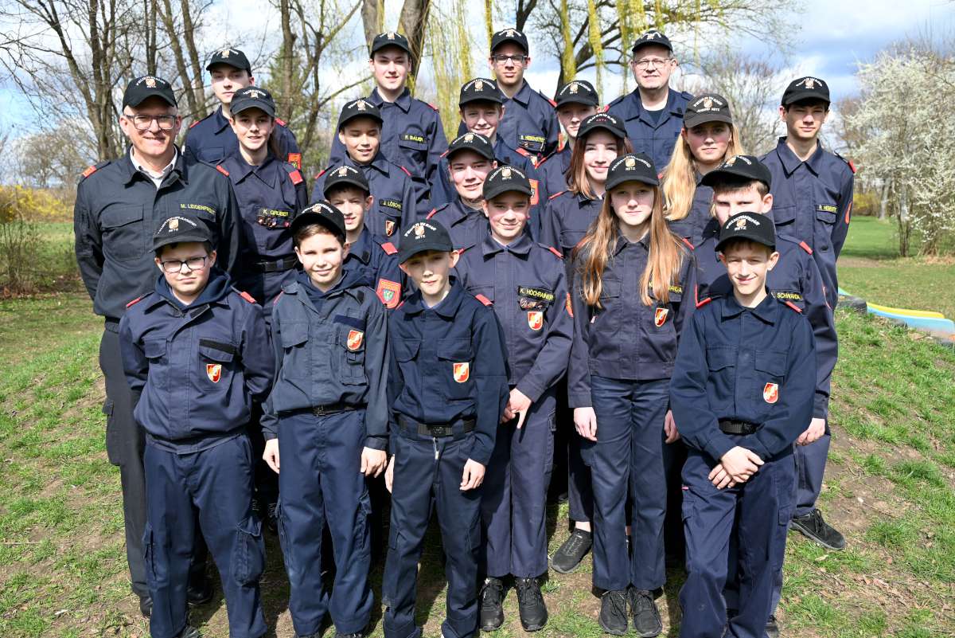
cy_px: 319
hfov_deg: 51.9
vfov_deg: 36.0
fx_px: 982
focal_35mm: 37
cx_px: 478
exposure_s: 1/250
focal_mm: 37
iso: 100
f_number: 5.6
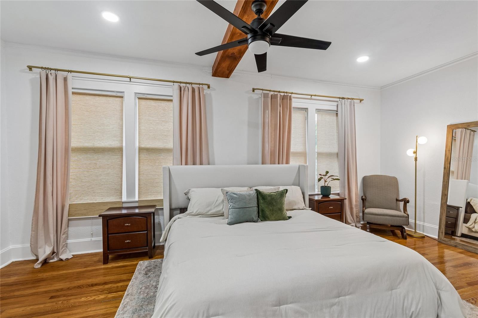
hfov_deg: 100.4
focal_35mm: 15
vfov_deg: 77.3
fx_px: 199
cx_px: 239
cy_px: 159
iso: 100
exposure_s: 1/4
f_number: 7.1
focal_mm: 10
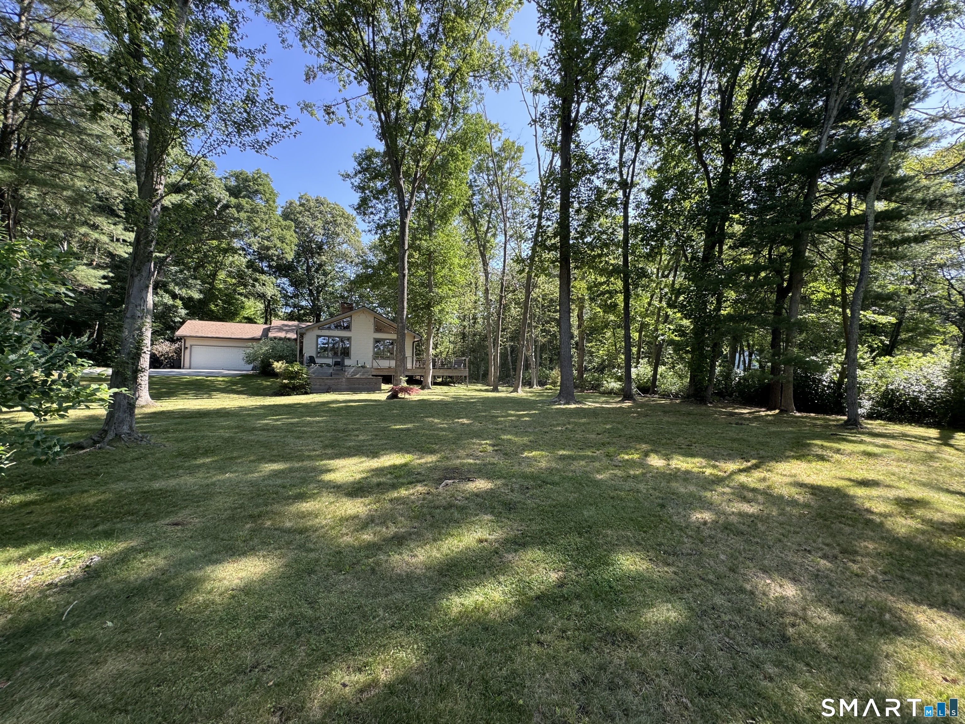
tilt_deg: +3.4
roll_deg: -1.3
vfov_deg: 85.7
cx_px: 482
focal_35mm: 14
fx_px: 390
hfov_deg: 102.1
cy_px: 362
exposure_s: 1/194
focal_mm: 2.22
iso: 40
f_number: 2.2
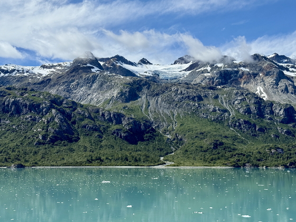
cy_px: 111
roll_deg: -1.3
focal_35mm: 48
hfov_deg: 39.7
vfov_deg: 30.3
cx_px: 148
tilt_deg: +6.0
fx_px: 410
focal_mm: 6.76
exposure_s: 1/9901
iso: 64
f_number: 1.78
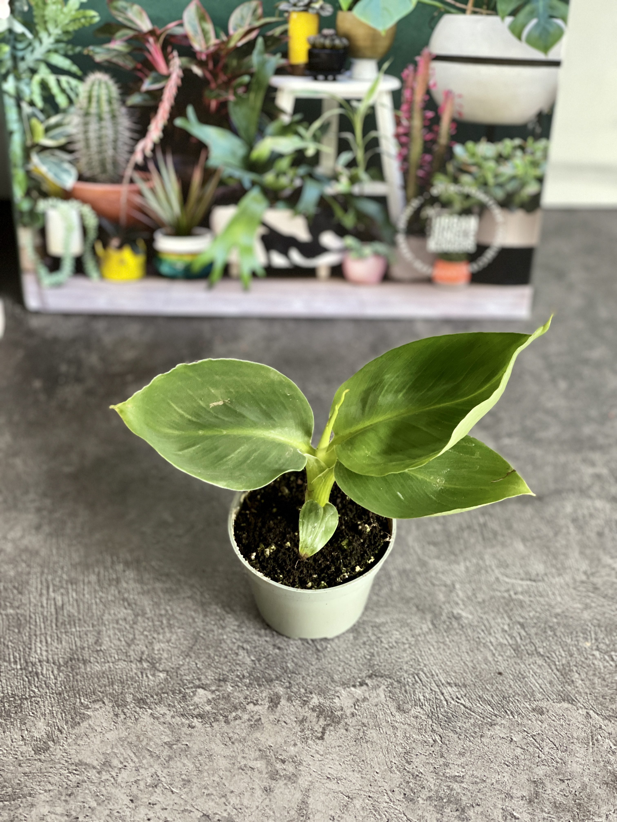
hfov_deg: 22.9
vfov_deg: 30.3
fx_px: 1521
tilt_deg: -49.1
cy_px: 411
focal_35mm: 64
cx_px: 308
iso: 200
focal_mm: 7.5
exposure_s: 1/40
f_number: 2.2
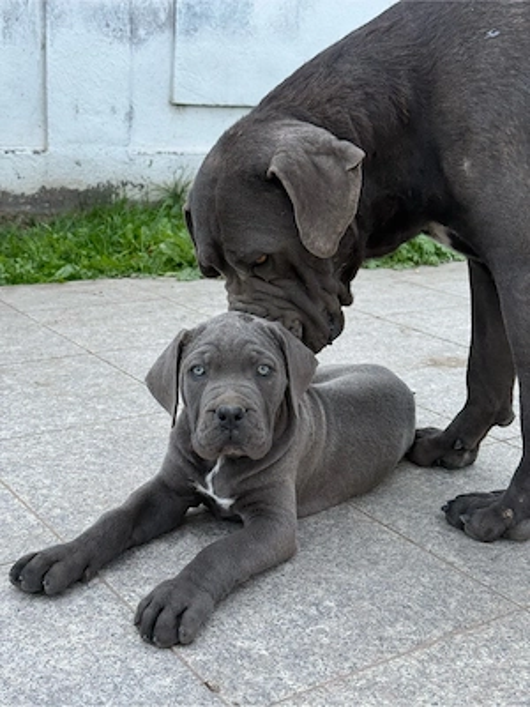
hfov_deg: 30.3
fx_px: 980
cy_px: 354
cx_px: 265
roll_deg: -2.3
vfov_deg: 39.7
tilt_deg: -16.1
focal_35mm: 48
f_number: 1.78
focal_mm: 6.76
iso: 100
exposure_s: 1/1203
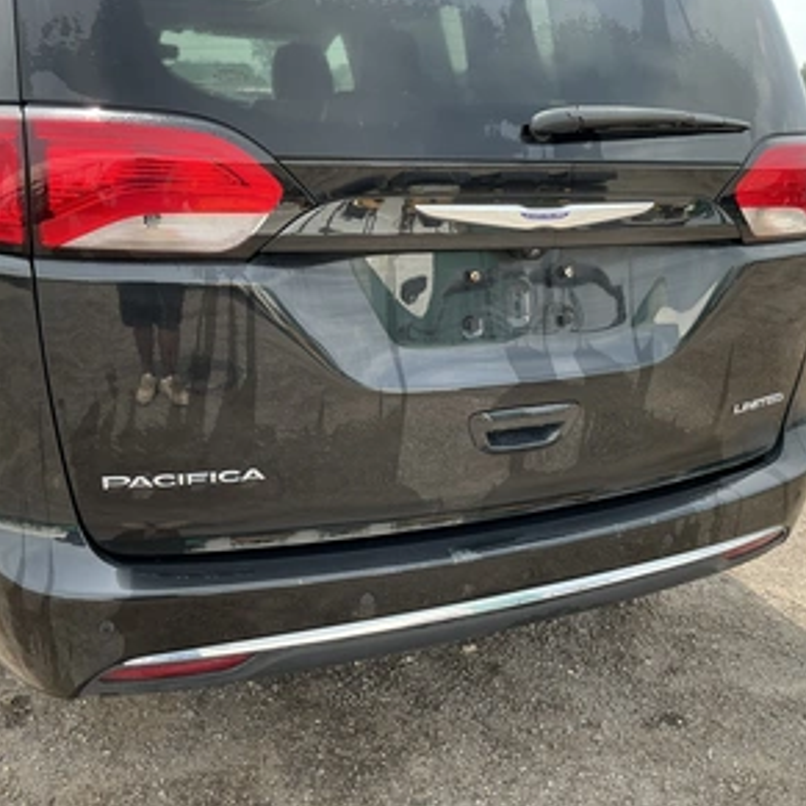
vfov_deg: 48.5
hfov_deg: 48.4
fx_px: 896
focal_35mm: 34
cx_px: 432
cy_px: 404
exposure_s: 1/318
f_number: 1.8
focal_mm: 3
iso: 25
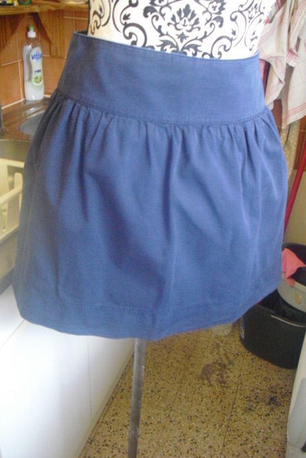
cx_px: 161
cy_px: 230
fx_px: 484
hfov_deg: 35.0
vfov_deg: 50.7
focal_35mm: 38
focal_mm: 6.3
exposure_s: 1/60
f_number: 3.1
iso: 800
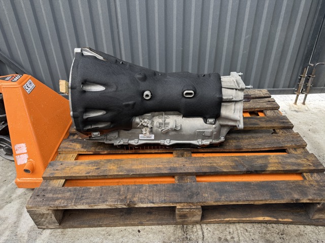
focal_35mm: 24
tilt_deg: -30.8
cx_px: 162
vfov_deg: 56.8
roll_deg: +1.2
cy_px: 122
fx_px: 225
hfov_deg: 71.6
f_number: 1.78
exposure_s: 1/258
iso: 100
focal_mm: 6.76
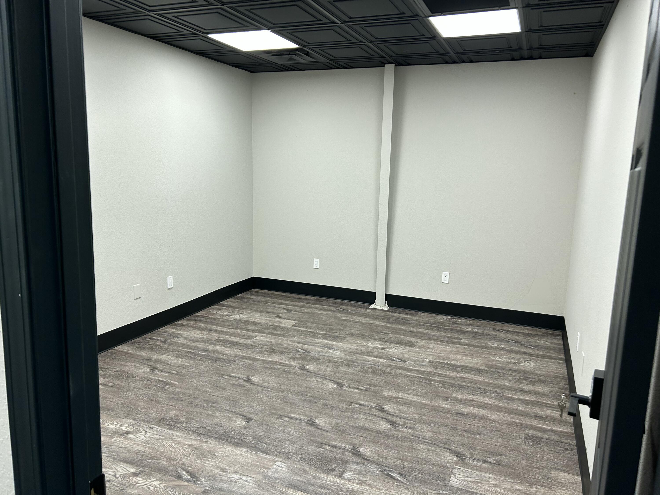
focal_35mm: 26
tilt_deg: -8.9
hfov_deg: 67.3
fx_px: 496
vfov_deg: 53.1
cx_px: 330
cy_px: 248
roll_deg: -2.1
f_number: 1.5
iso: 100
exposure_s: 1/120
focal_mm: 5.7
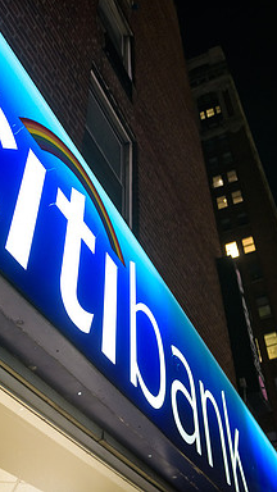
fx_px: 496
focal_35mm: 38
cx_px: 181
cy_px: 245
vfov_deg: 52.8
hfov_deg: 31.0
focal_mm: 24
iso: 1250
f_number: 3.2
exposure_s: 1/40
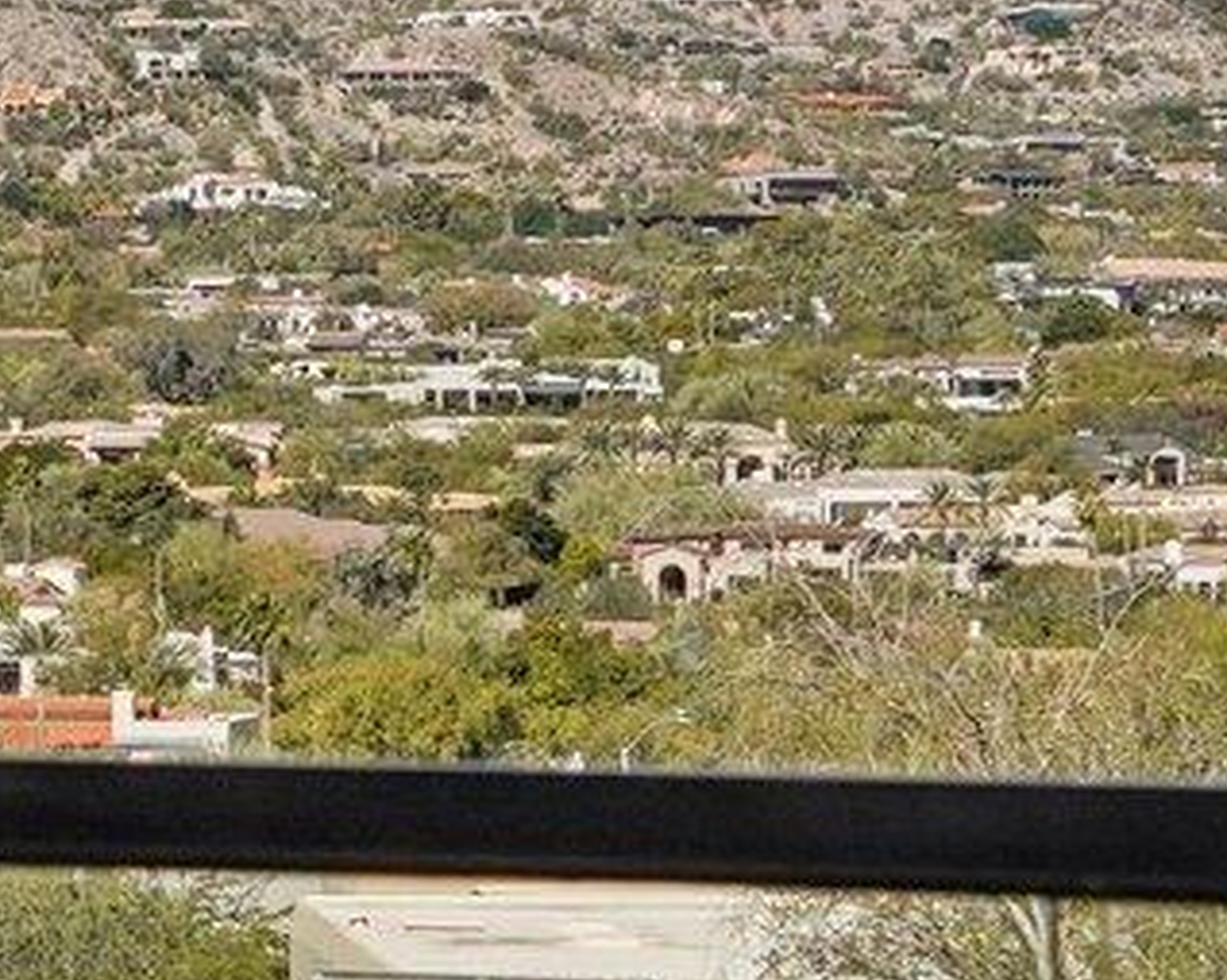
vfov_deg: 5.9
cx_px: -1065
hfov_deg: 7.2
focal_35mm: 260
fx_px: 9436
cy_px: 550
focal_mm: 43
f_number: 8
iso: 400
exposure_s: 1/2000
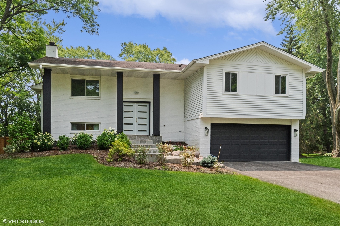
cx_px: 170
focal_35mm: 30
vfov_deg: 43.6
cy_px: 113
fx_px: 283
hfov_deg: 61.9
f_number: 9
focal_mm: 20
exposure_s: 1/500
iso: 200
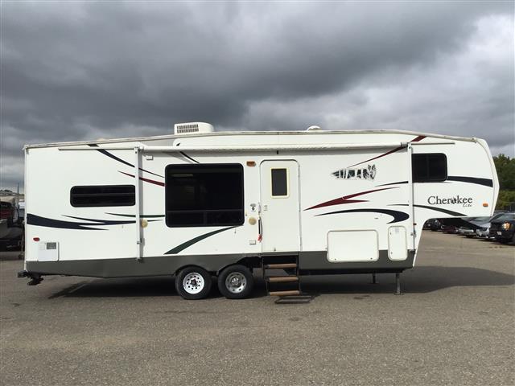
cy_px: 193
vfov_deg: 45.4
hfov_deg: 58.4
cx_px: 258
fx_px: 461
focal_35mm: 31
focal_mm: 3.3
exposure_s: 1/1852
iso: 25
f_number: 2.4
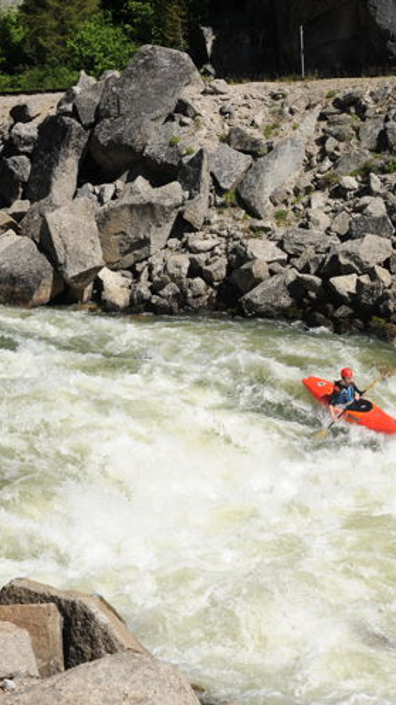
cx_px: 349
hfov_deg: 20.0
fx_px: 1103
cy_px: 357
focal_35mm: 59
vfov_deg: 35.5
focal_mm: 35
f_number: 9
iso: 200
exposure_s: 1/500
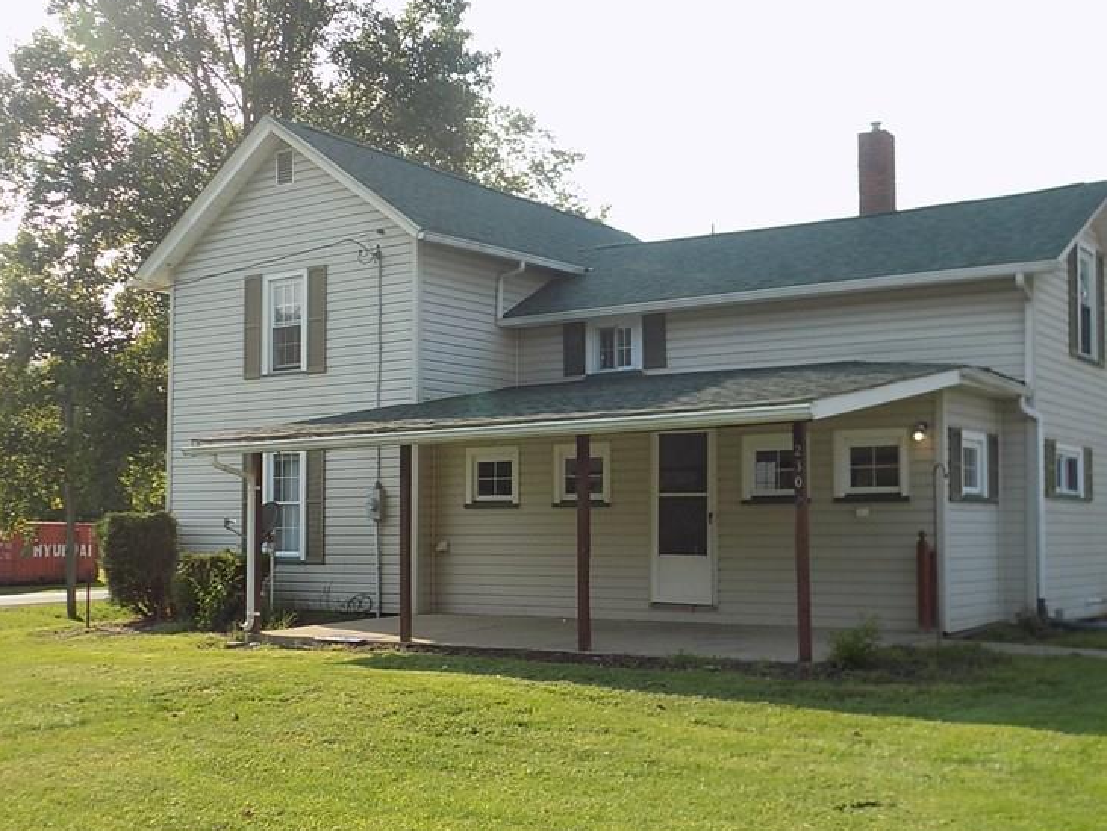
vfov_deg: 34.3
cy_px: 462
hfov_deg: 44.8
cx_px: 575
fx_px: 1344
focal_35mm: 42
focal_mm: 5.3
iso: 80
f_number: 3.3
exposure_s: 1/400
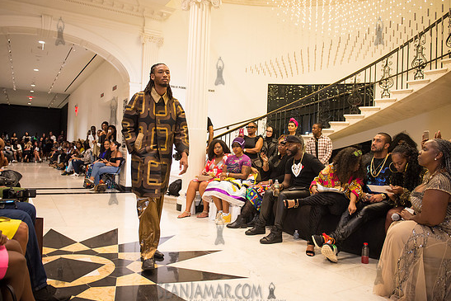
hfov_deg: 67.4
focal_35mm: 27
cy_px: 150
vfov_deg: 48.0
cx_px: 219
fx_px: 338
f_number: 3.5
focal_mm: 24
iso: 4000
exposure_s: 1/200
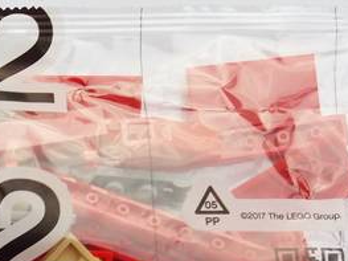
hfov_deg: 19.9
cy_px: 360
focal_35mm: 96
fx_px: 965
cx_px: 7
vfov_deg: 14.6
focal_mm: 3.7
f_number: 1.9
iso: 64
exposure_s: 1/384
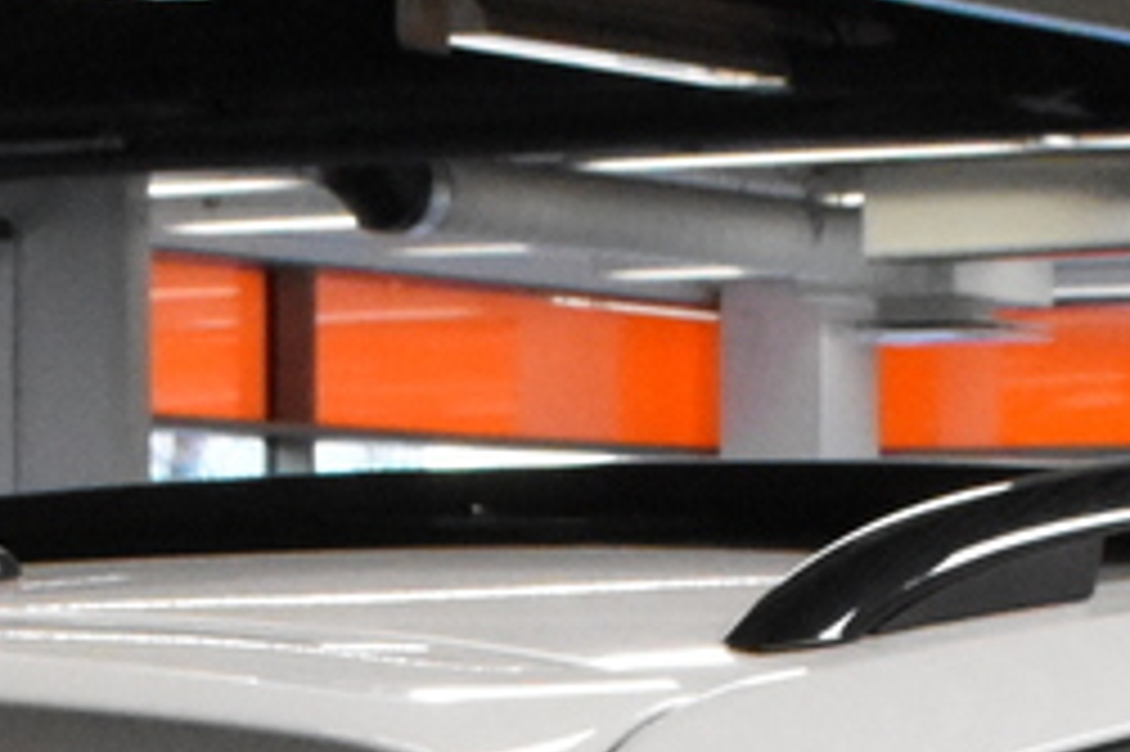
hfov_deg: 9.7
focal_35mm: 213
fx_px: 6681
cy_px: 2233
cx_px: 468
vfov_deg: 6.0
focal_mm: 22
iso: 4000
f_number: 9
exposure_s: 1/200
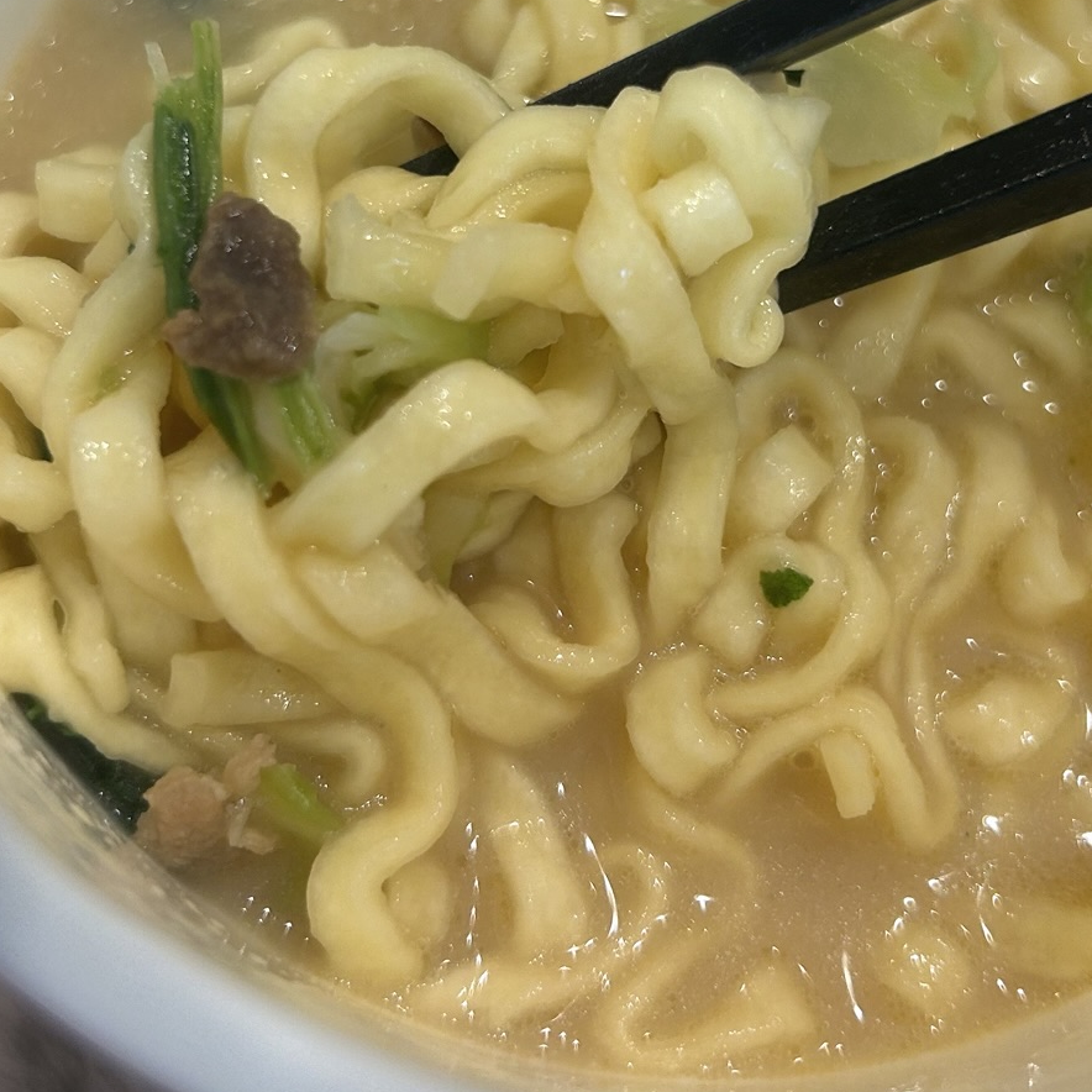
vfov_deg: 32.1
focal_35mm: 52
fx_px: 1856
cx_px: 588
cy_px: 256
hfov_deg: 32.8
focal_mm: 5.7
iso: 64
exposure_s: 1/100
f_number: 1.5
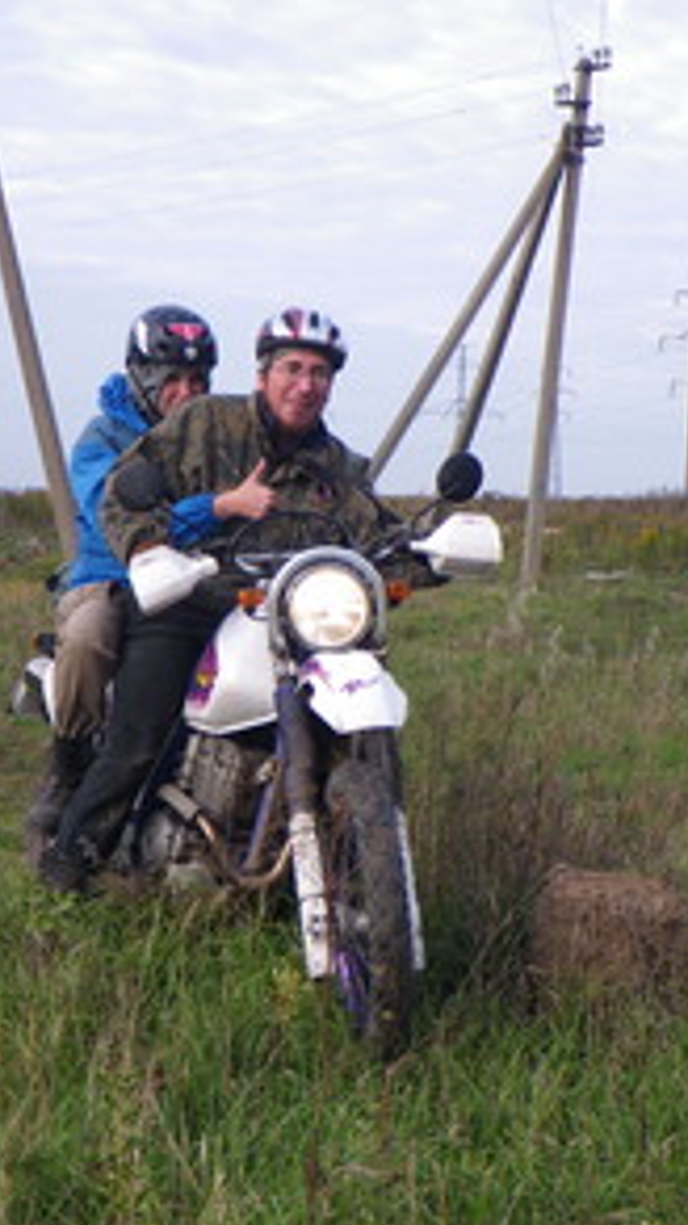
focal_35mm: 76
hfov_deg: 15.8
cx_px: 231
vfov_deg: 27.9
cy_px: 617
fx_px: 2468
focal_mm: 9.1
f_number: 4.4
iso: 50
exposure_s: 1/60
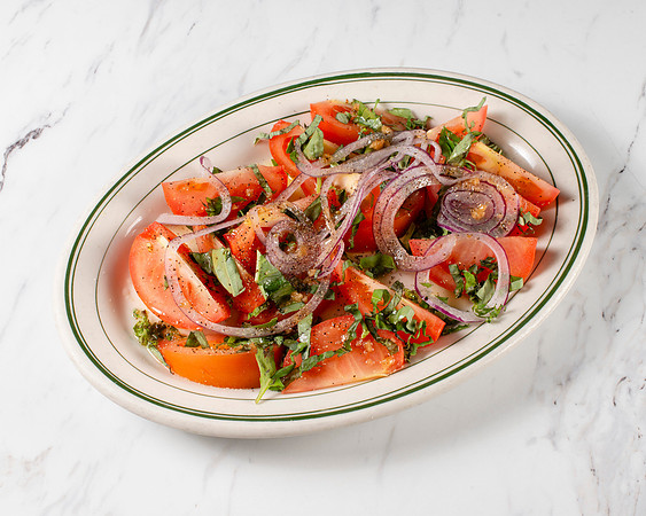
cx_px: 331
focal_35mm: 57
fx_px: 1095
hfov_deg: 32.9
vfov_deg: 26.5
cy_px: 263
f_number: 13
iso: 200
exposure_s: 1/200
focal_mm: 50
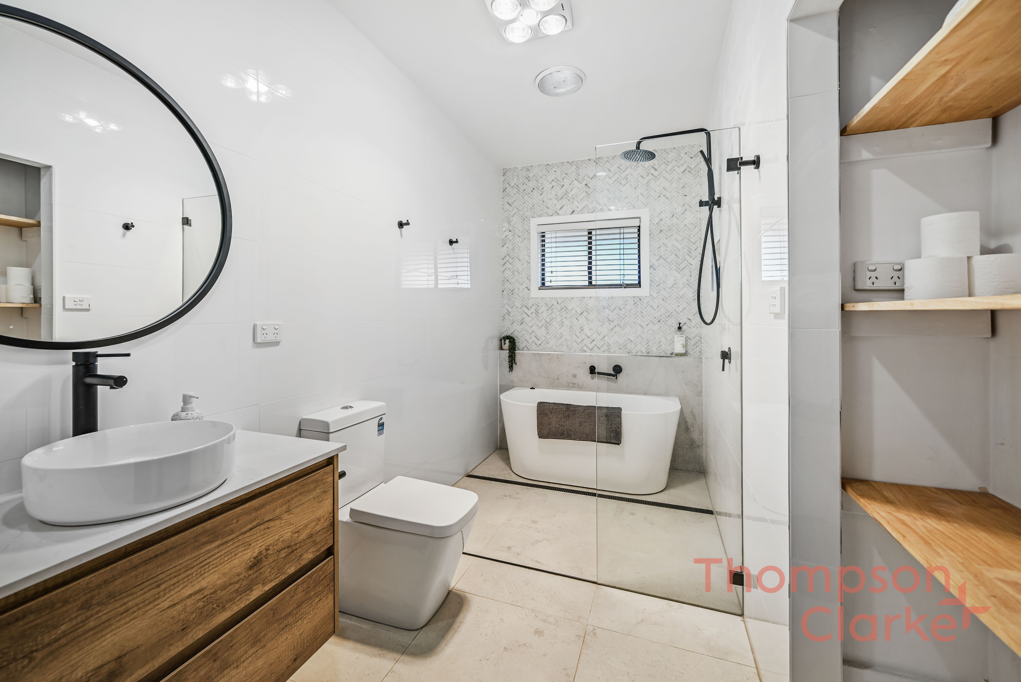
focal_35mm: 14
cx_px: 510
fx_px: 397
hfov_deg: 104.2
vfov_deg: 81.3
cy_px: 341
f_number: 4
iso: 100
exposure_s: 1/6
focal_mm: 14
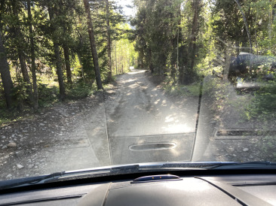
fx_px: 207
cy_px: 103
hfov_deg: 67.3
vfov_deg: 53.0
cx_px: 138
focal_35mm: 26
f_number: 1.8
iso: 40
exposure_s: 1/113
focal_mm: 4.25
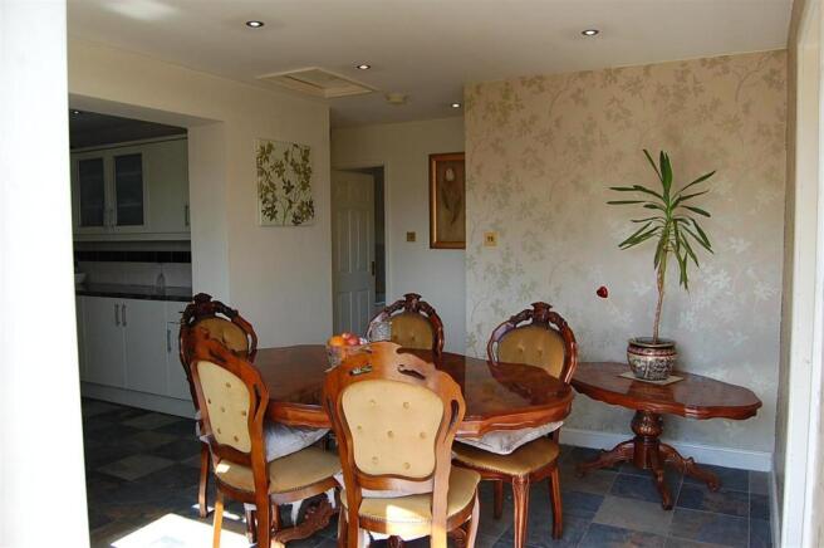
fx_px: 617
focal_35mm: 27
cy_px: 274
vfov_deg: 47.8
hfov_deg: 67.4
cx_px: 412
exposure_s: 1/125
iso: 360
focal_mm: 18
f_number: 5.6
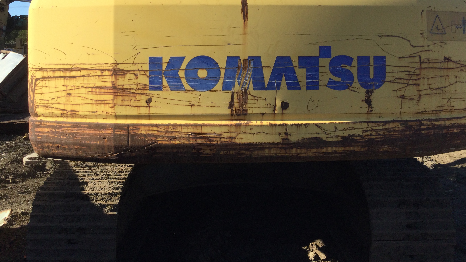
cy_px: 83
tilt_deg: -5.7
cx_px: 243
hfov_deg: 55.3
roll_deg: +0.8
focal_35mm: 36
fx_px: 445
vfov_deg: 32.5
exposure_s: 1/791
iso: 25
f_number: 2.4
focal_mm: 3.3
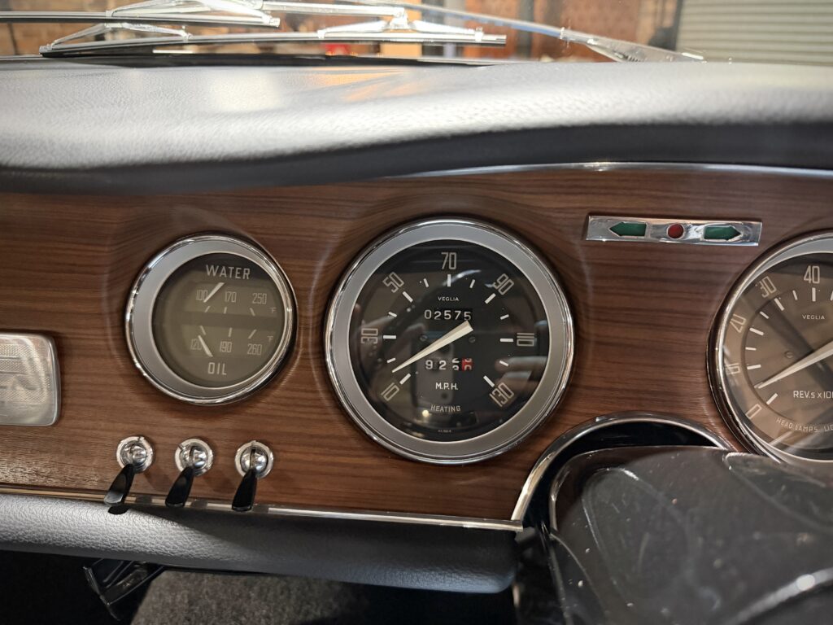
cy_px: 312
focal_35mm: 24
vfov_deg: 56.8
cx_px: 416
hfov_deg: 71.6
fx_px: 578
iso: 800
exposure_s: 1/25
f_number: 1.78
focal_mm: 6.76
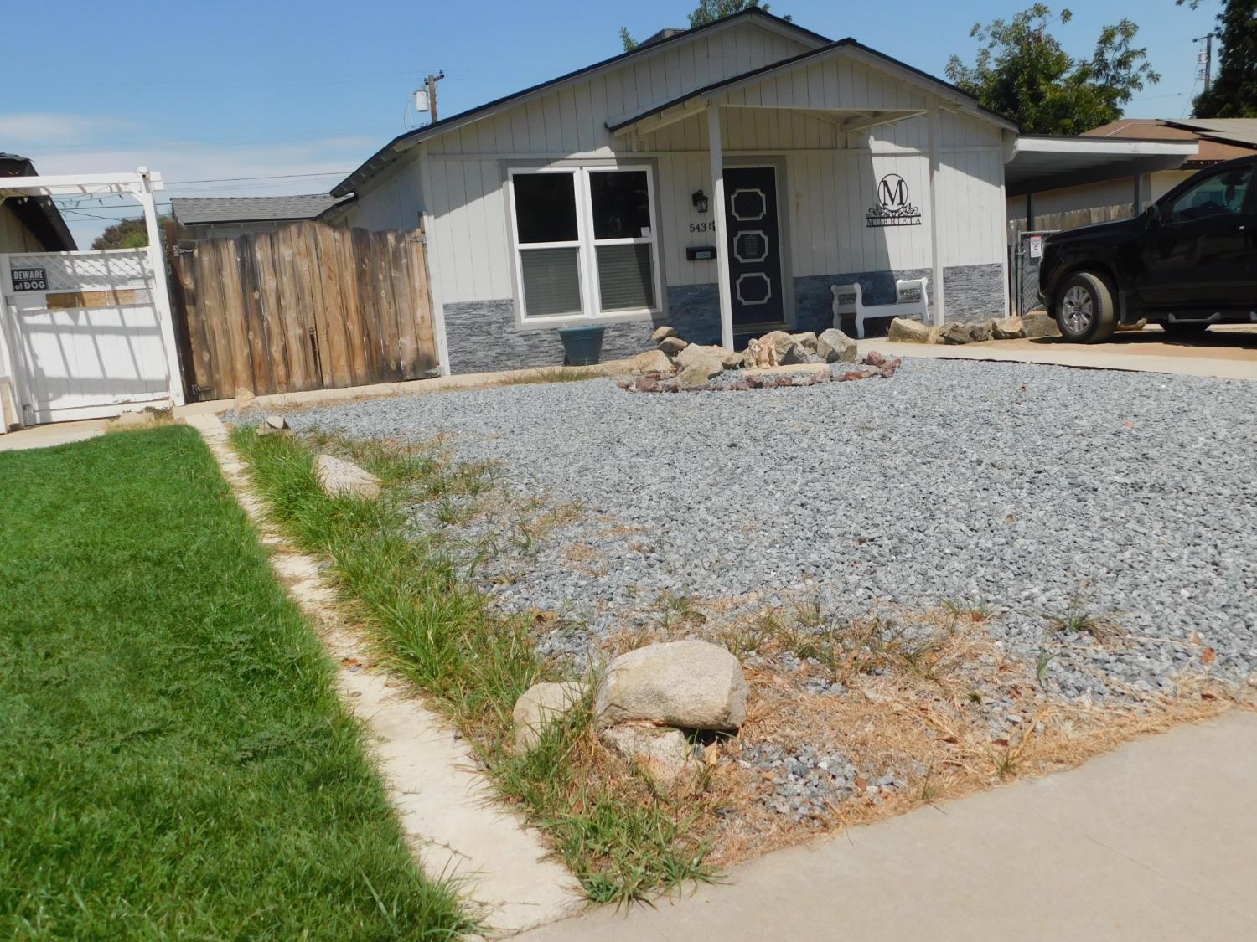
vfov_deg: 46.8
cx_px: 628
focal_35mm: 30
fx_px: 1089
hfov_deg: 60.0
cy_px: 471
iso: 125
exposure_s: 1/640
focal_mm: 5.3
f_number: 6.4
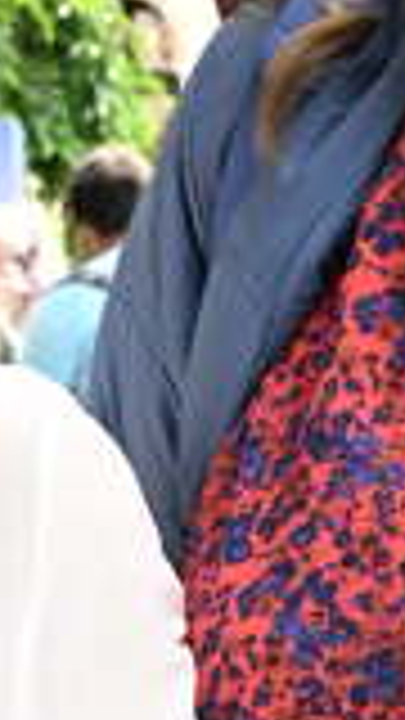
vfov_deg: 12.1
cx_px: -189
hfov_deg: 7.3
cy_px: 1307
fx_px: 3112
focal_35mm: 163
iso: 800
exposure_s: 1/320
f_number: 5.6
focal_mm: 24
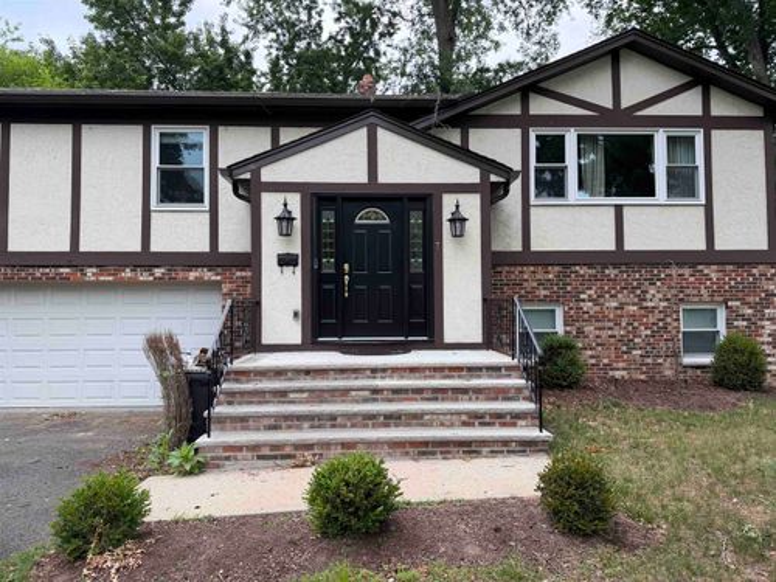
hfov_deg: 71.6
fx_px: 538
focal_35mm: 24
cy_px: 291
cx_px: 388
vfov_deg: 56.8
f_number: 1.78
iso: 80
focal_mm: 6.76
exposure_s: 1/279
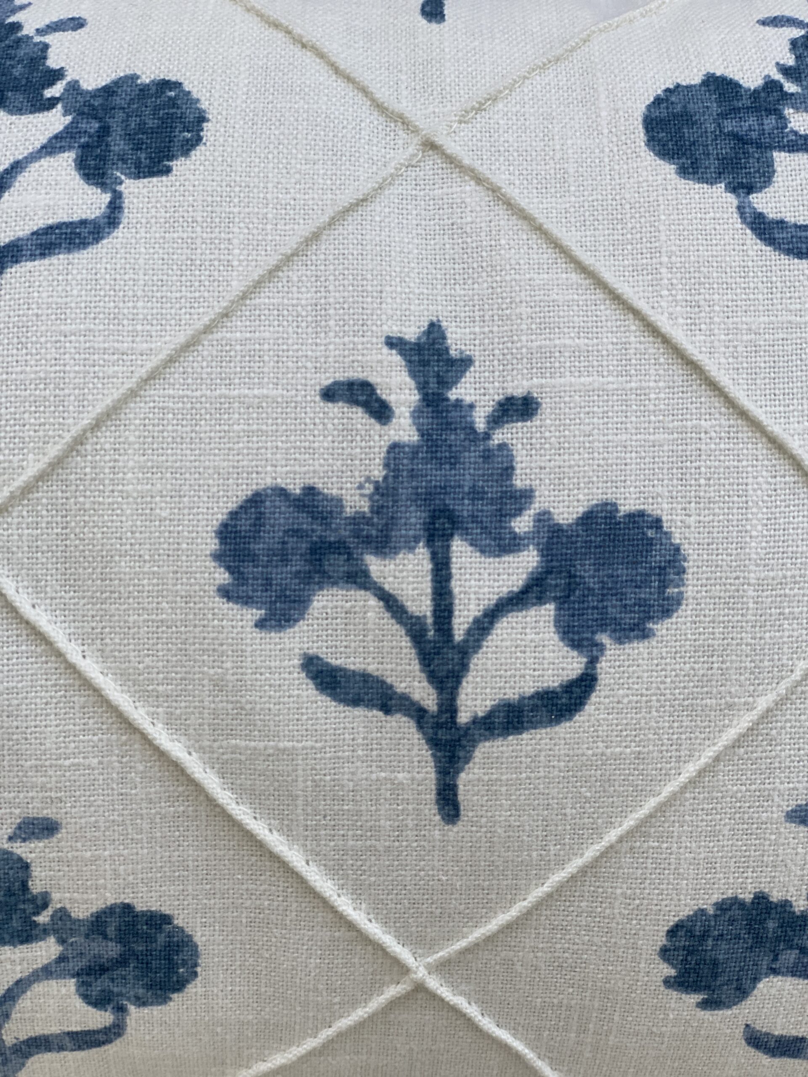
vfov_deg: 36.8
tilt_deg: -31.2
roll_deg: -2.0
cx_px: 404
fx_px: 1618
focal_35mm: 52
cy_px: 538
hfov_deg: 28.0
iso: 64
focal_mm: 6
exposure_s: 1/122
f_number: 2
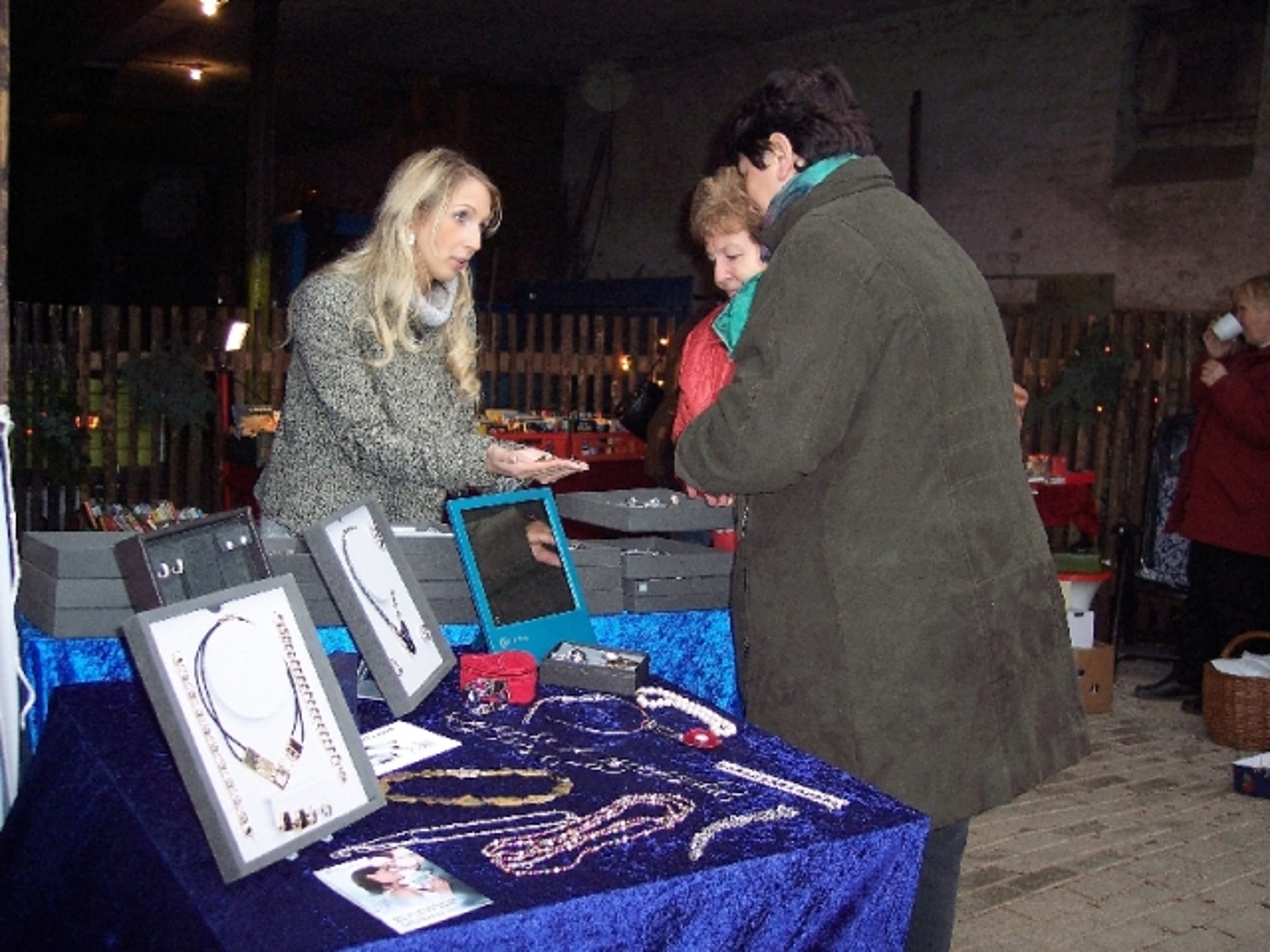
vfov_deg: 36.8
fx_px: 1431
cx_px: 635
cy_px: 476
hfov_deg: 47.9
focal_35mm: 39
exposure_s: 1/60
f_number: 2.8
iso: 100
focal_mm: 8
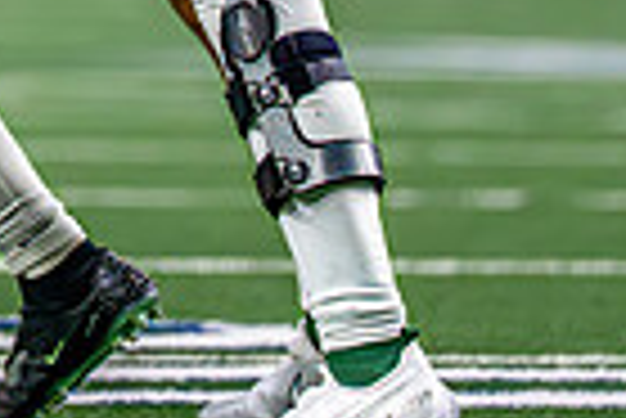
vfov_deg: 1.3
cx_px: -355
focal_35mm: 1055
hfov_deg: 2.0
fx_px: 18364
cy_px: -497
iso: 5000
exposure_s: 1/2000
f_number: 2.8
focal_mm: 200
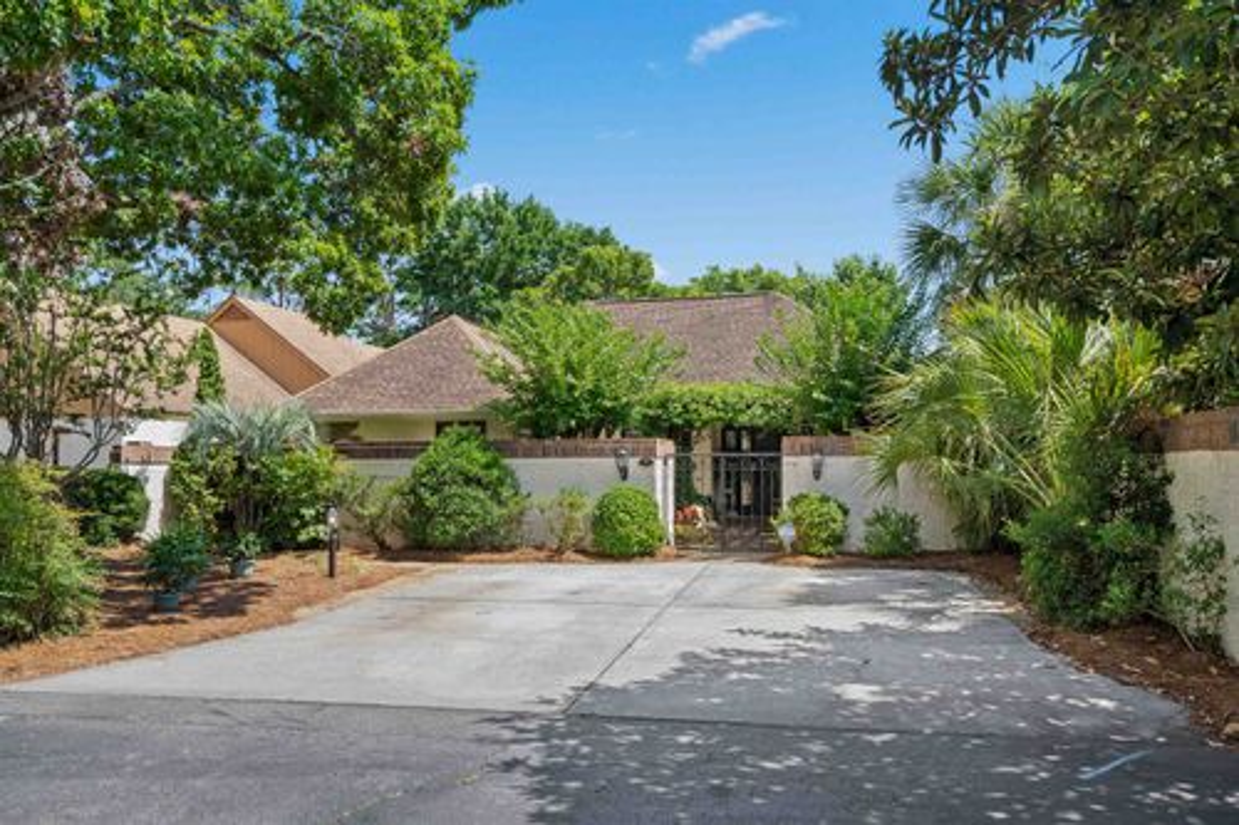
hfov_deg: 73.8
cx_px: 620
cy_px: 412
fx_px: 826
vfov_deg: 53.1
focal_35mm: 24
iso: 250
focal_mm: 24
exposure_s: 1/250
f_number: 8
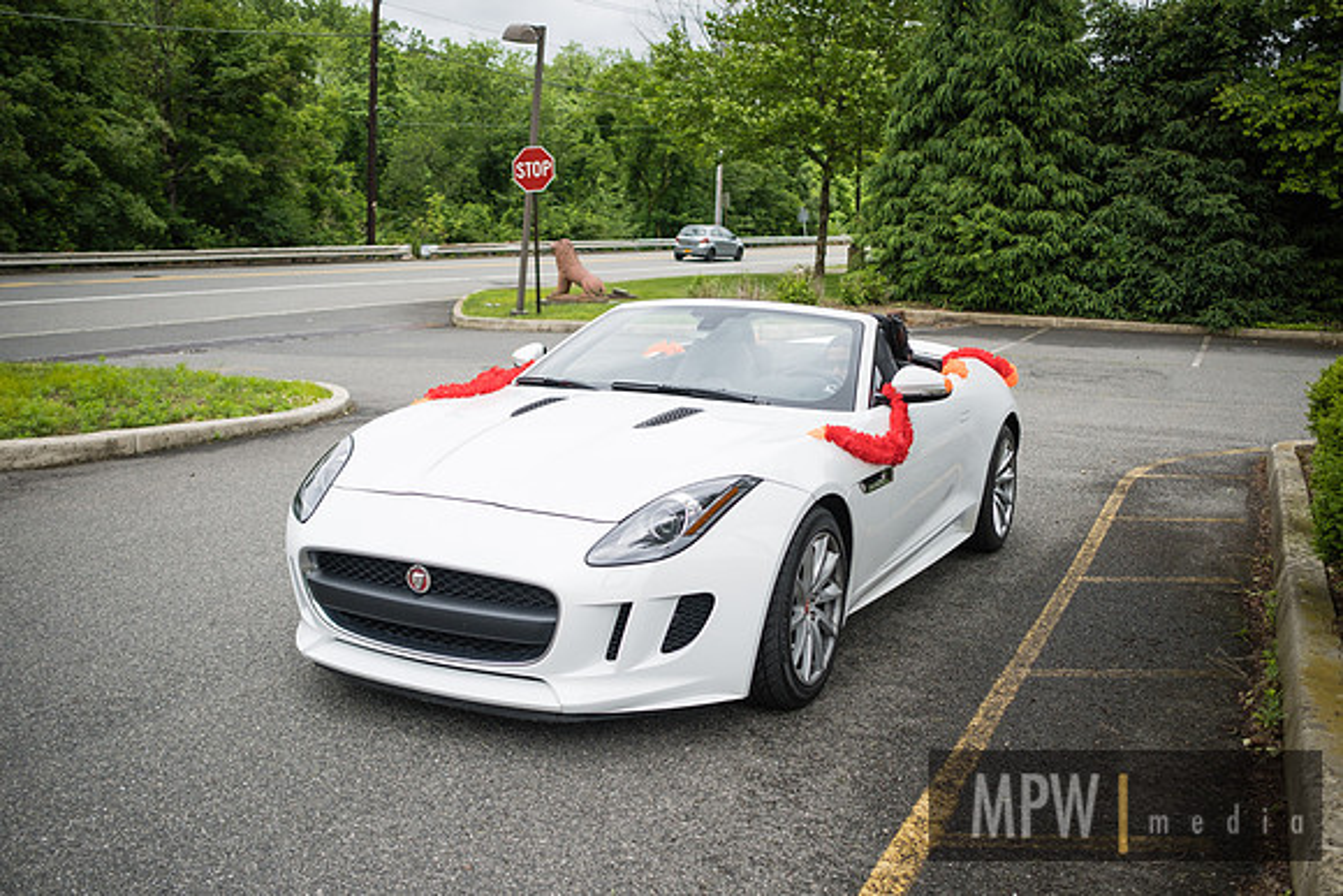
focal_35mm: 35
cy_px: 448
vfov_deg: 37.9
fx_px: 1306
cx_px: 672
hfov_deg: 54.4
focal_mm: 23
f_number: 2
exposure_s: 1/4000
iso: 80
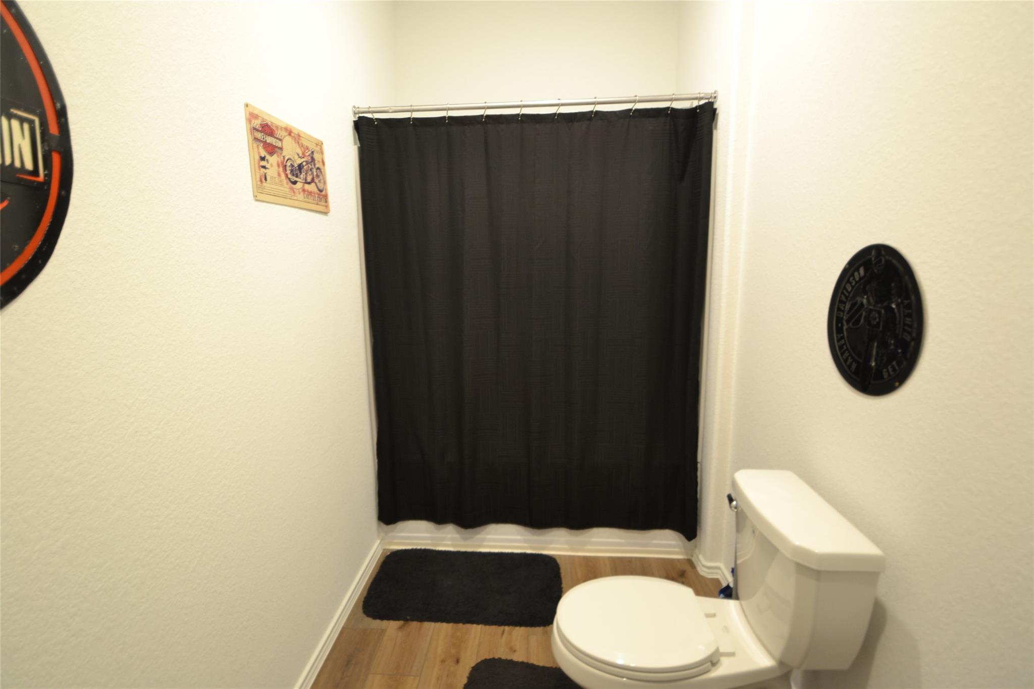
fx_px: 474
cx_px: 517
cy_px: 344
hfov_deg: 95.0
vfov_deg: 72.0
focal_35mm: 16
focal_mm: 11
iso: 400
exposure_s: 1/13
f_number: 3.5
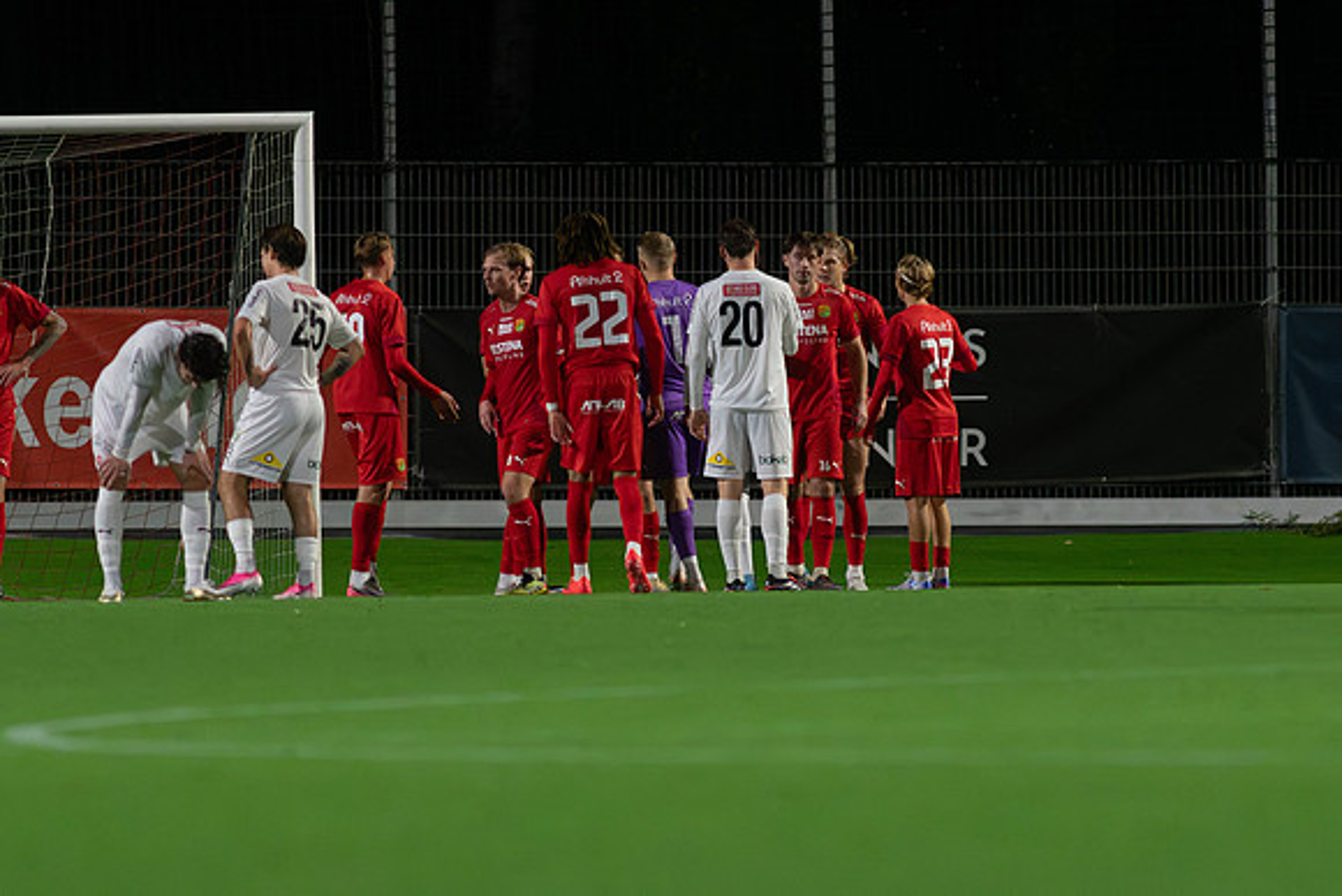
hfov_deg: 3.4
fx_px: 22371
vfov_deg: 2.3
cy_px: 448
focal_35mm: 600
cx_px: 671
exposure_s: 1/1000
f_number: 3.2
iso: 8000
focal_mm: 300
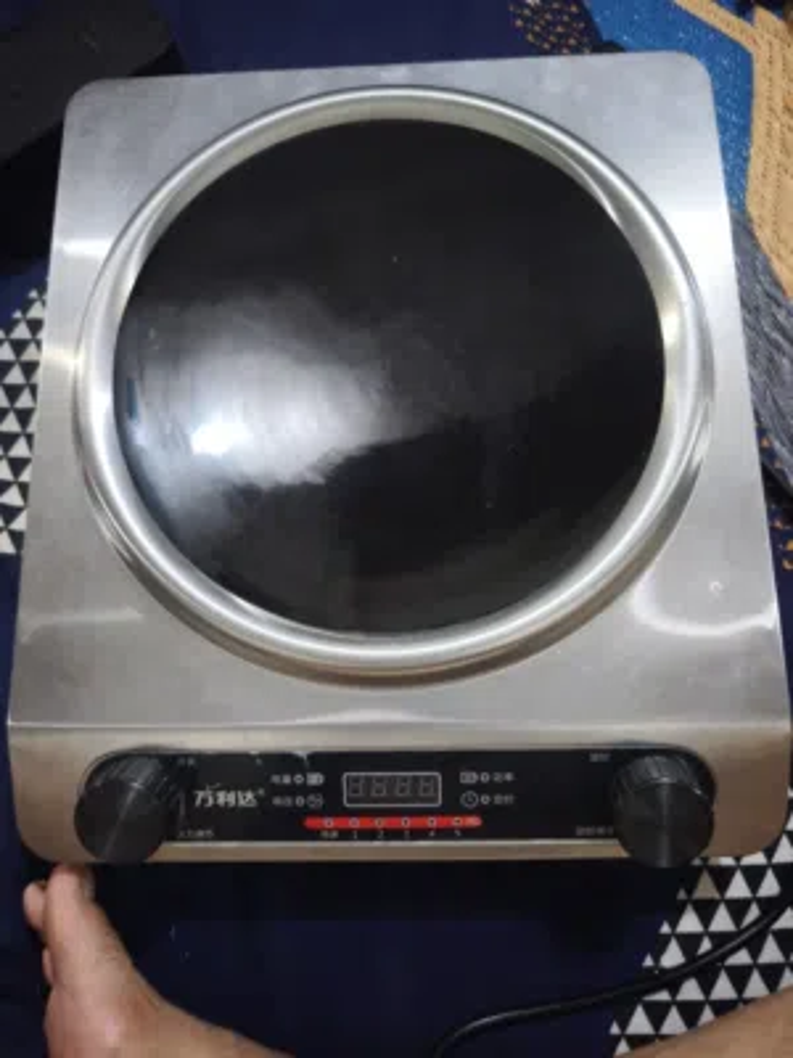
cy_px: 529
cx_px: 396
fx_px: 703
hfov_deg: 58.9
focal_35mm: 23
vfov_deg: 73.9
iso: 800
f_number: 1.6
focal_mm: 6.57
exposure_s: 1/50
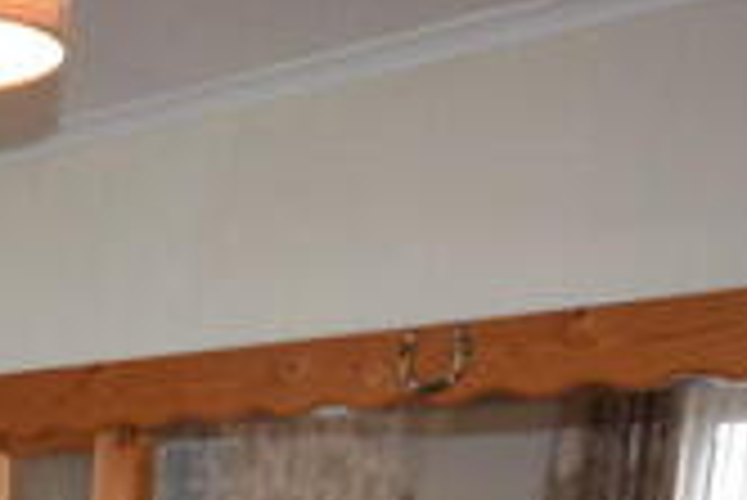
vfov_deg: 14.8
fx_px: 1599
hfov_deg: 23.5
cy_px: 975
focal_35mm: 77
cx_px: -196
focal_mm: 13
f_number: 4.5
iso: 1250
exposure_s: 1/60
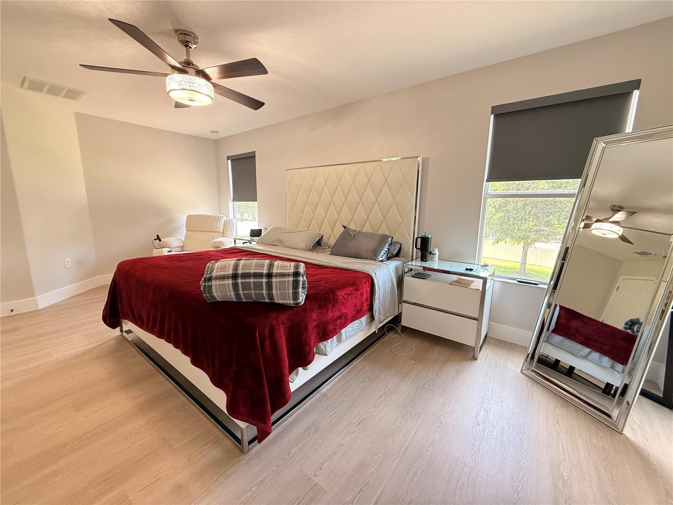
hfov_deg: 102.1
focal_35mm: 14
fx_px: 272
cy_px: 252
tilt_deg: -9.0
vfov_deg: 85.7
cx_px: 336
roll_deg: -0.3
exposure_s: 1/60
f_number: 2.2
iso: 320
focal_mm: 2.22
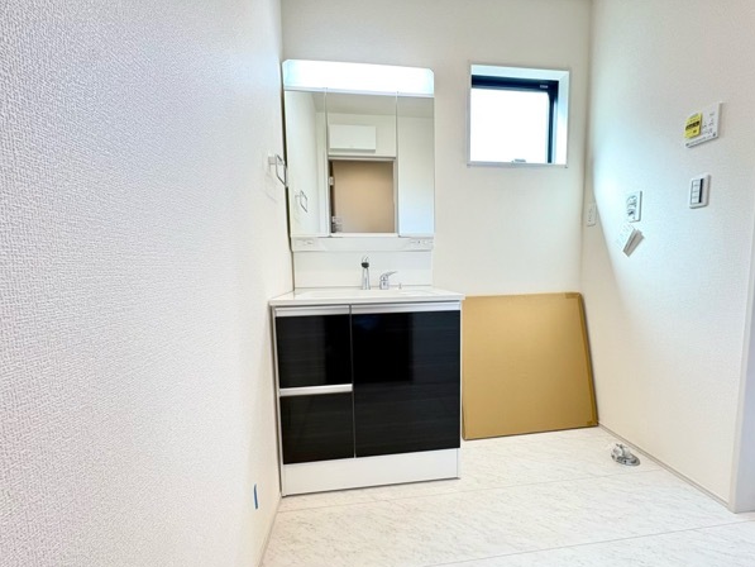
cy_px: 300
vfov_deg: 81.7
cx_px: 396
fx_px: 327
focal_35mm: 15
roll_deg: +0.8
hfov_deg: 98.1
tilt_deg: -5.0
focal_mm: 2.22
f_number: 2.2
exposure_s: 1/60
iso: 250
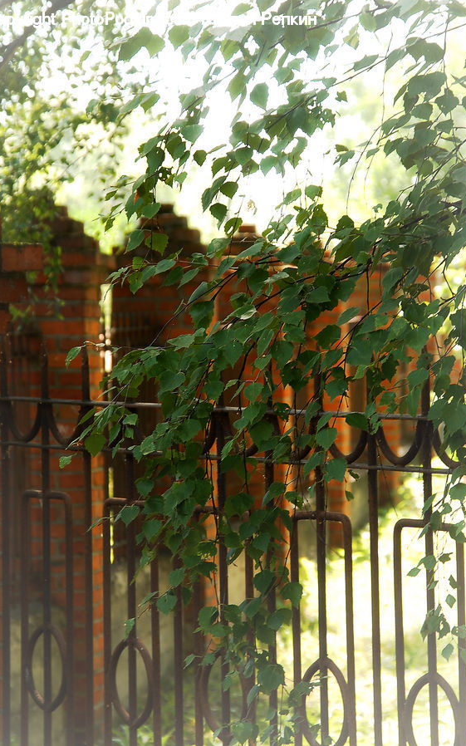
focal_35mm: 178
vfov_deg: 11.8
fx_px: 3618
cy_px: 373
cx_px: 235
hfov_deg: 7.4
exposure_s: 1/15
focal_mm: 116
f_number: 8
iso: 100
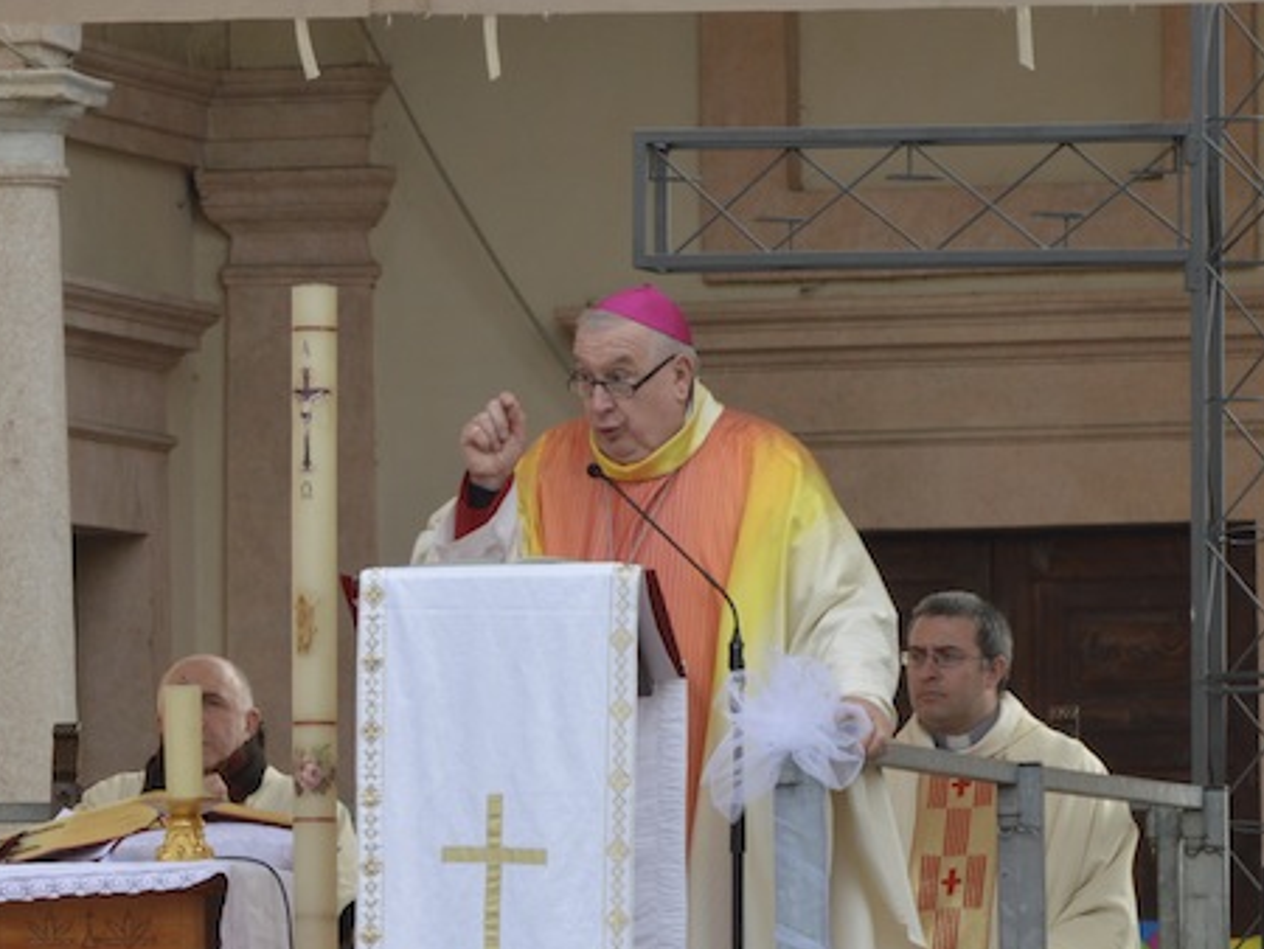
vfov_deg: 3.7
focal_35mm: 400
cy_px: 914
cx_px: -73
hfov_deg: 4.9
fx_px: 14616
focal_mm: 125
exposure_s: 1/60
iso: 200
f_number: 16
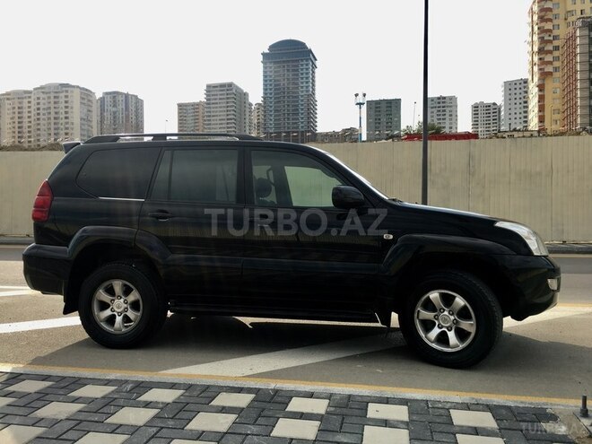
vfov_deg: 48.2
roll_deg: +1.0
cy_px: 222
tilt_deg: -0.3
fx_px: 496
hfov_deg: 61.7
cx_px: 296
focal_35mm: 29
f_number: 2.2
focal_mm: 4.15
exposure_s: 1/884
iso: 25
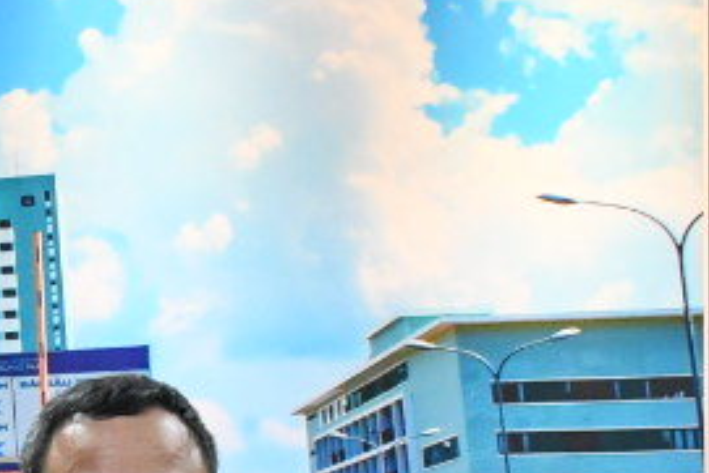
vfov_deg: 3.8
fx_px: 7074
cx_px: 233
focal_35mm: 359
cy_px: 601
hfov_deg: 5.7
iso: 2500
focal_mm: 40
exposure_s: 1/100
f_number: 5.6
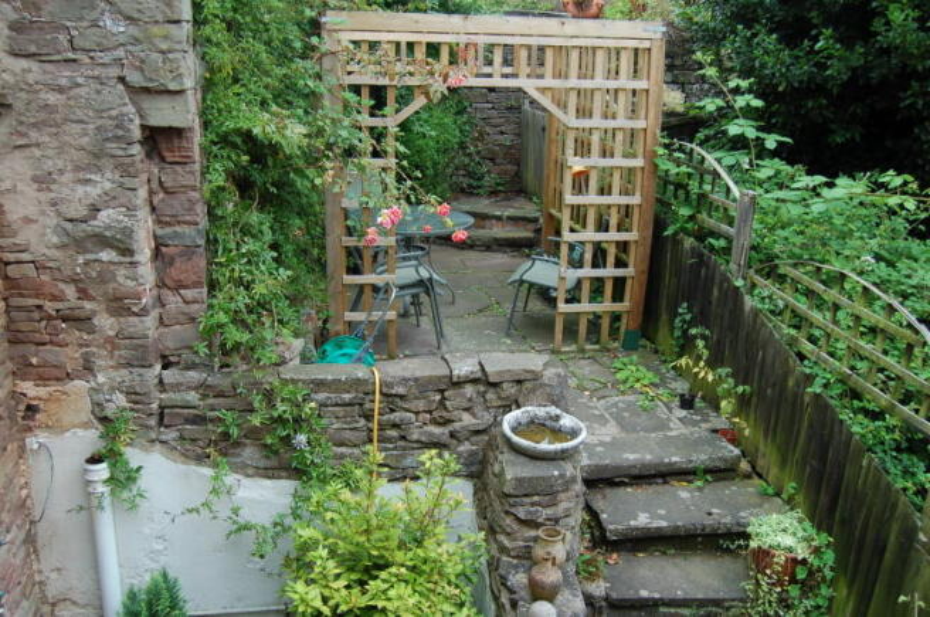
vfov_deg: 38.2
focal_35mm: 34
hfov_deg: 55.2
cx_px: 465
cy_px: 308
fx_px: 890
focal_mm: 23
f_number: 4.5
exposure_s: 1/80
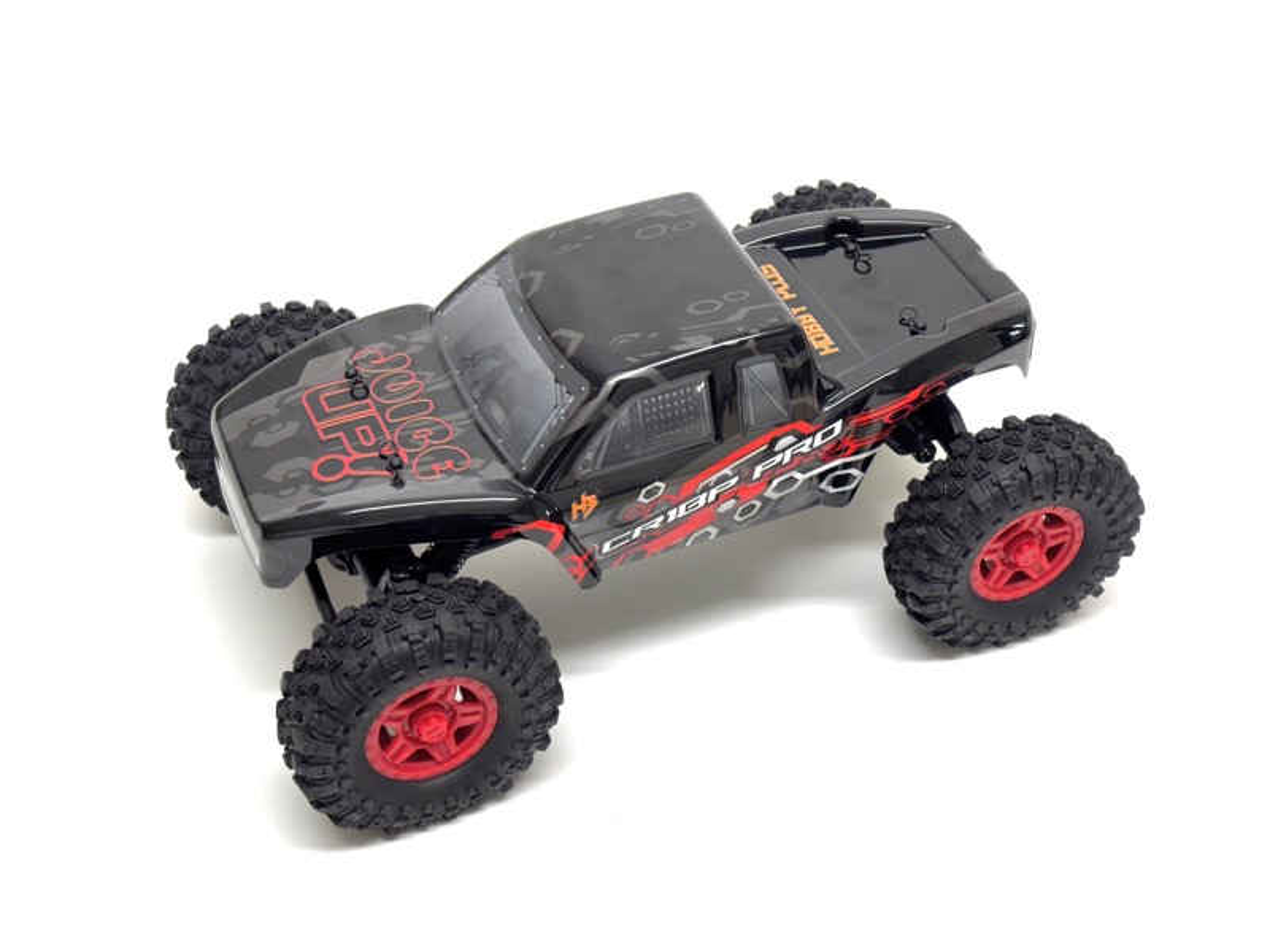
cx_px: 635
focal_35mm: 52
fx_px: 1908
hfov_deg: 36.8
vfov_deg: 28.0
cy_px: 476
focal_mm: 5.96
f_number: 1.6
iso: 50
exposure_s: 1/100
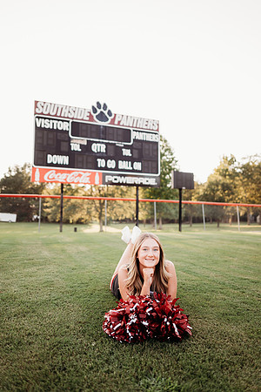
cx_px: 130
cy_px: 196
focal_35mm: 24
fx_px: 261
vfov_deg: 73.7
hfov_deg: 53.1
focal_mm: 24
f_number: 2
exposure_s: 1/500
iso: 125
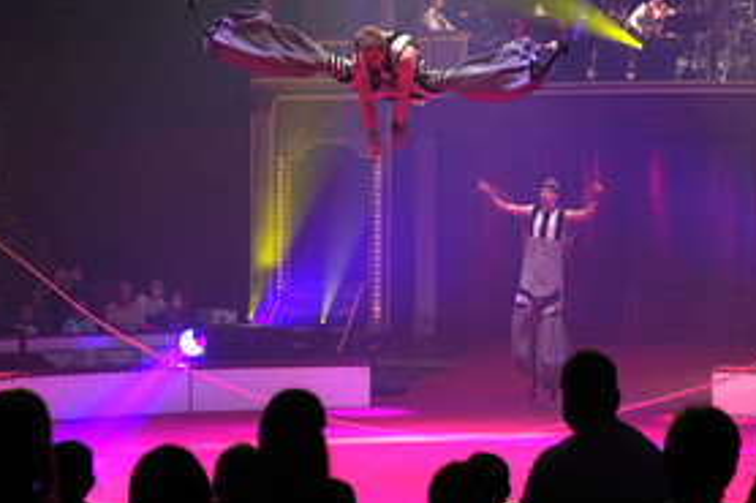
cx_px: 428
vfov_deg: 17.4
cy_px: 166
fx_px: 1637
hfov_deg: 26.0
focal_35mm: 78
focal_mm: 48
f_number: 3.5
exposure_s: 1/500
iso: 1000
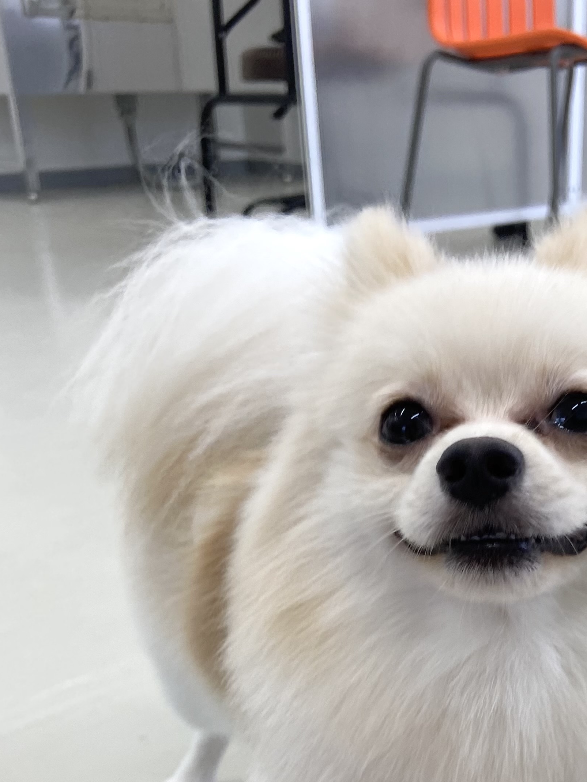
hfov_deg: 28.9
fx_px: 1108
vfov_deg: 36.4
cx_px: 491
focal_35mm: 49
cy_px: 708
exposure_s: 1/121
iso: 40
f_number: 1.8
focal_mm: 4.25
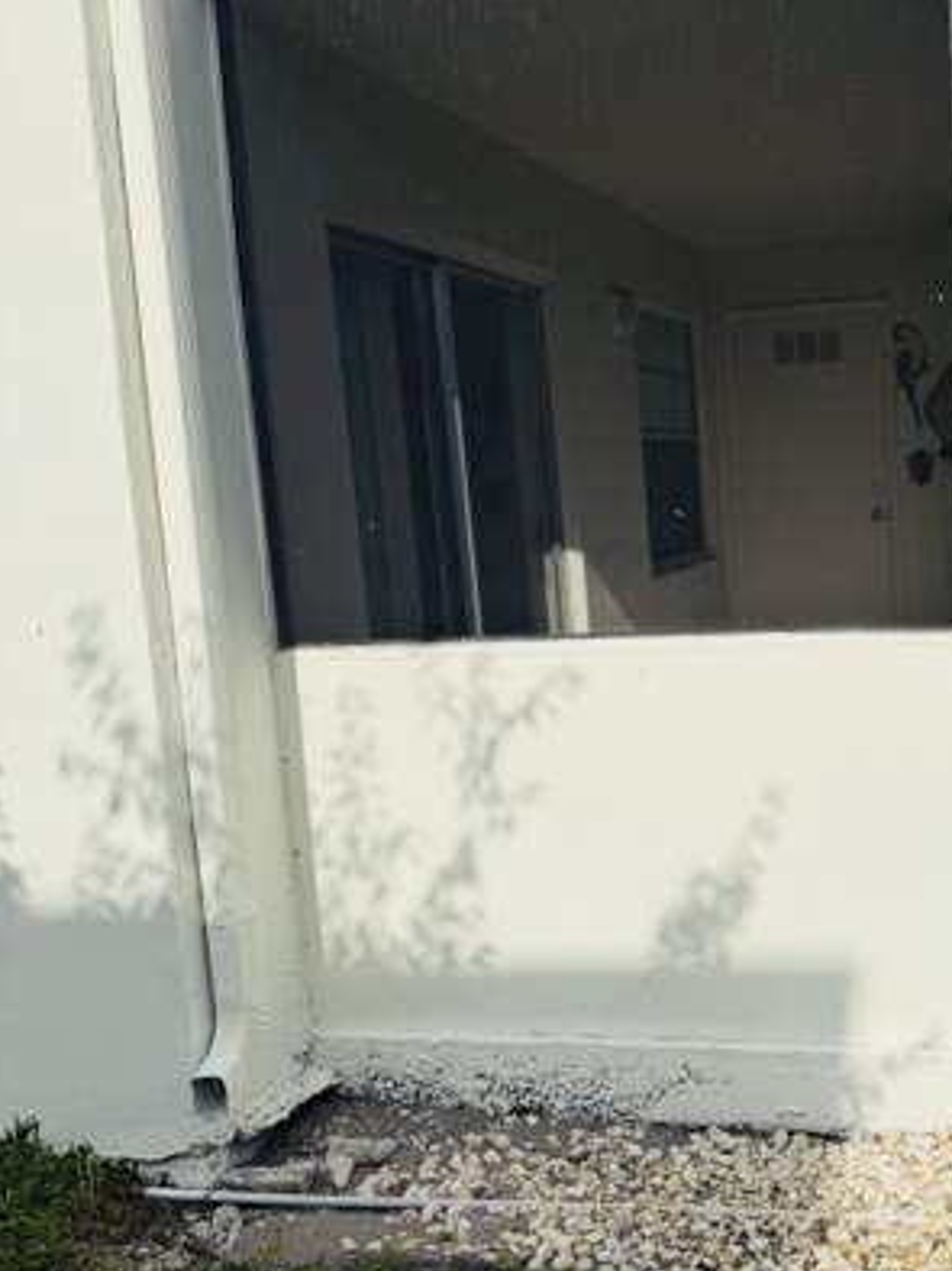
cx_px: 768
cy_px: 616
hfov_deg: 35.5
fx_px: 1432
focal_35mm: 39
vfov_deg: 47.9
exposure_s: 1/9091
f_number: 1.78
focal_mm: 6.76
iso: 80
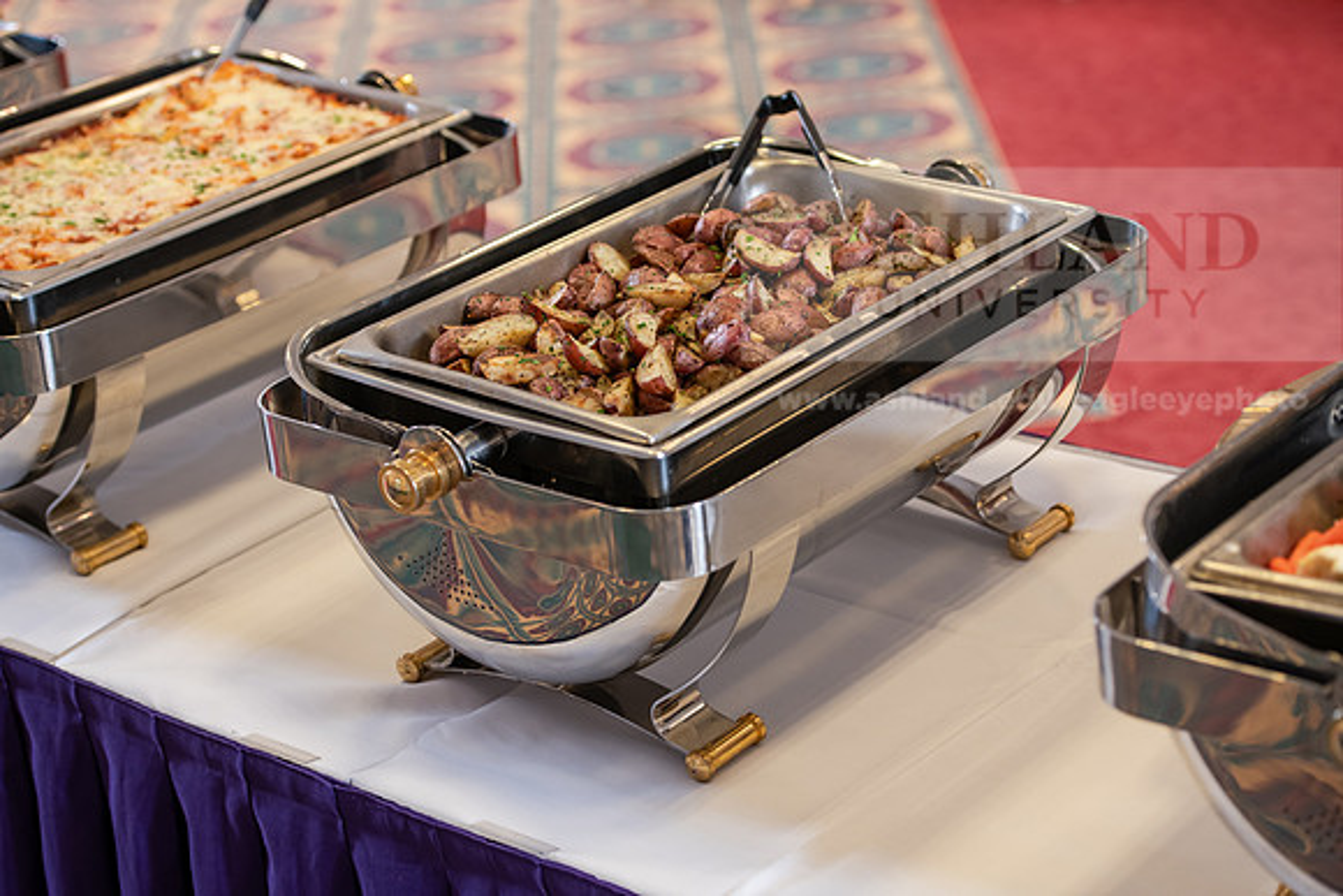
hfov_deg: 24.8
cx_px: 672
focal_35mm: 82
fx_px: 3060
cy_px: 448
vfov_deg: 16.7
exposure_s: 1/160
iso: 800
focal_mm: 82
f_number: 3.5
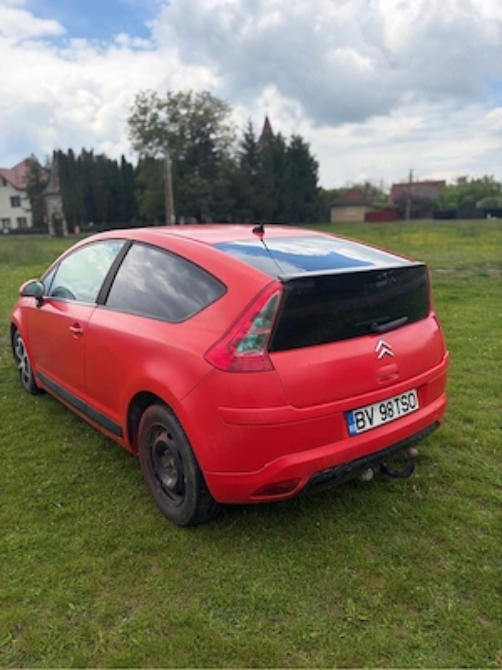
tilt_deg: -11.3
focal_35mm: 26
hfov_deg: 53.1
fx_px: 503
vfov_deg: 67.3
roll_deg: +2.6
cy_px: 335
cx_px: 251
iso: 64
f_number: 1.6
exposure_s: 1/2865
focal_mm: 5.96
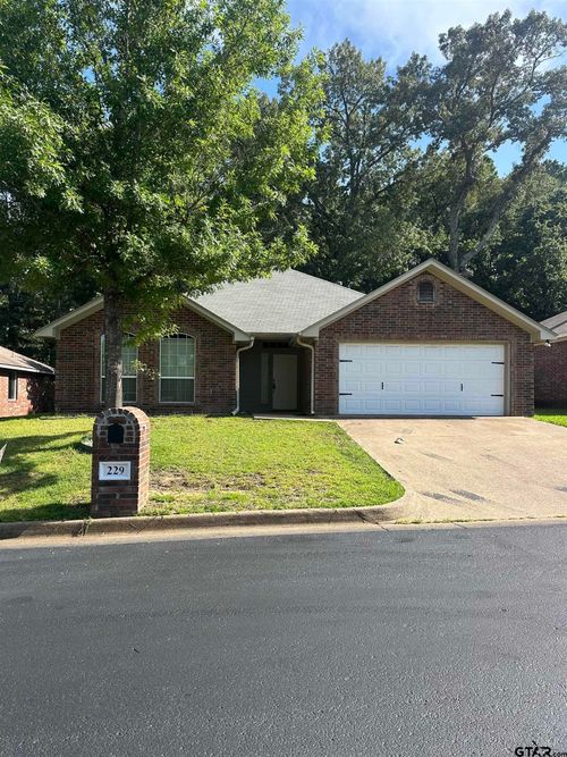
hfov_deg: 56.8
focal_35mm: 24
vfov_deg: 71.6
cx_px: 284
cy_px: 378
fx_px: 524
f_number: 1.78
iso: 80
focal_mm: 6.86
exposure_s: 1/1613
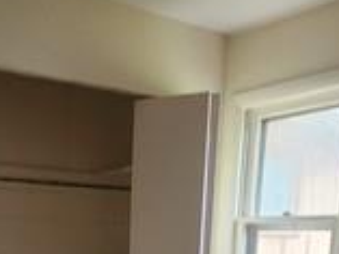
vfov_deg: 23.6
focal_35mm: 53
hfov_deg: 35.5
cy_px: 349
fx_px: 519
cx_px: 93
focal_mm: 2.2
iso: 320
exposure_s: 1/30
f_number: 2.2
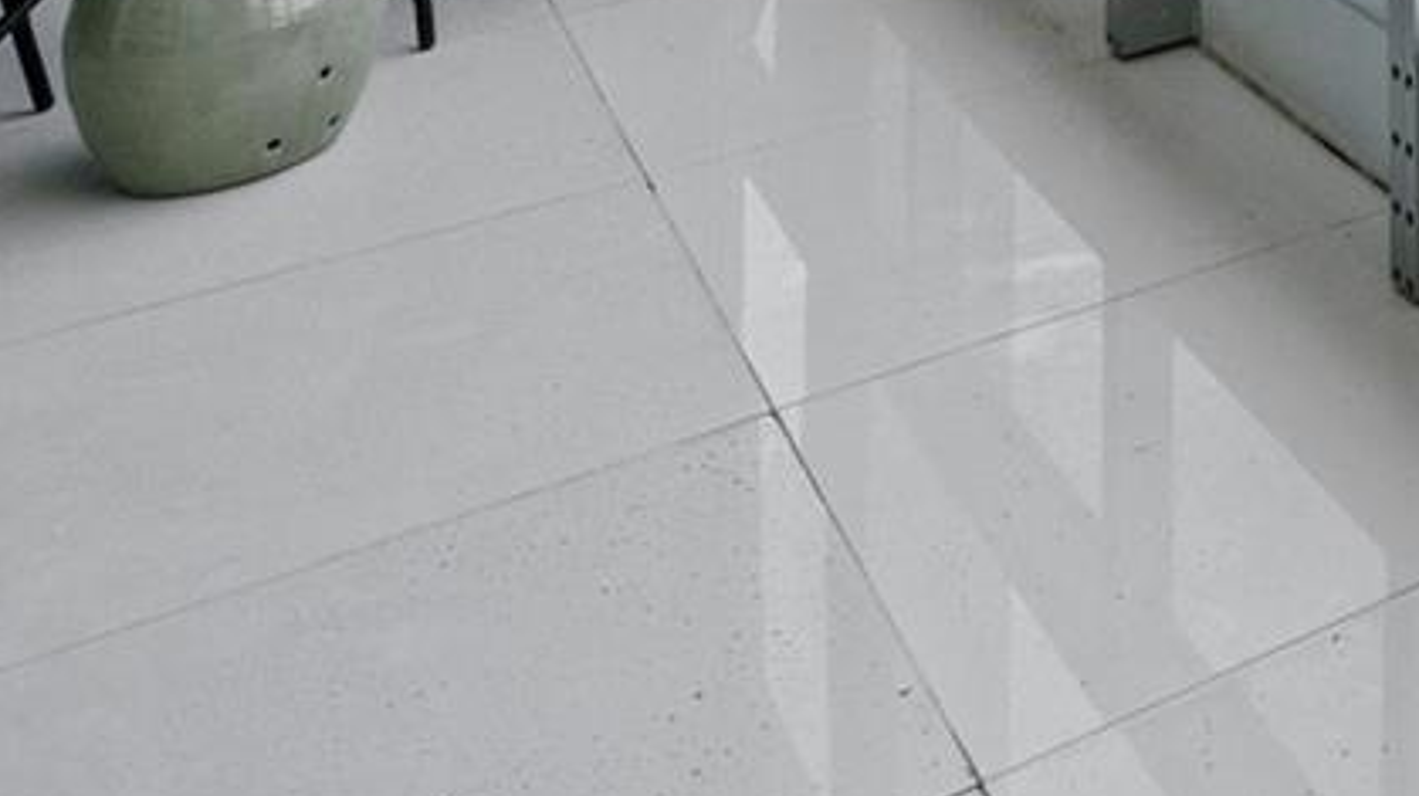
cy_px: -798
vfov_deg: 16.4
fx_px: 2106
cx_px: 1974
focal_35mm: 56
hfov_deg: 28.4
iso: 200
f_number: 8
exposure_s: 1/400
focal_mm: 14
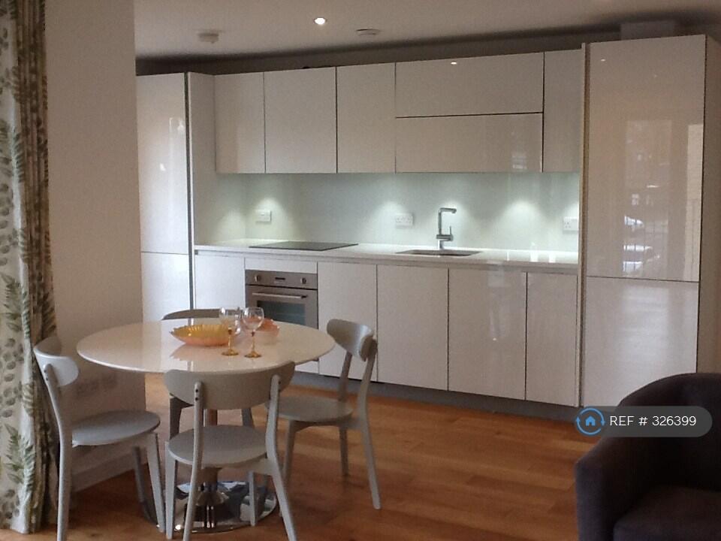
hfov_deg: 42.9
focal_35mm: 44
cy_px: 270
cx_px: 360
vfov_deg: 32.9
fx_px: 916
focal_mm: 2.03
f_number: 2.4
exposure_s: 1/50
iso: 40
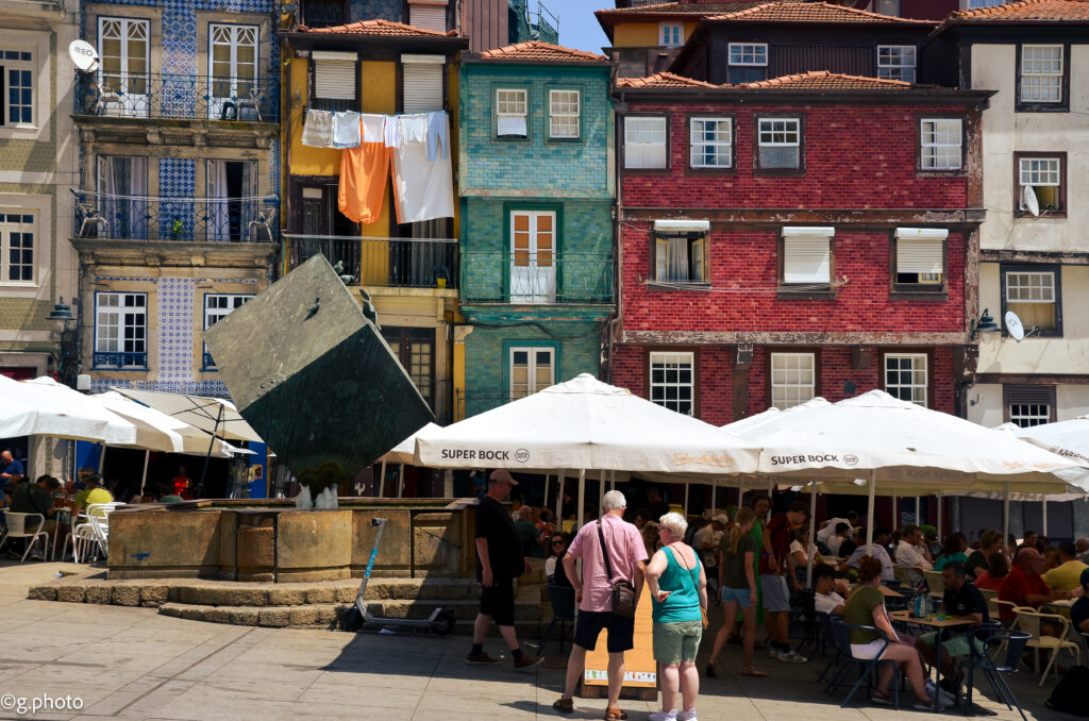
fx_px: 1268
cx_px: 544
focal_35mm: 42
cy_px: 360
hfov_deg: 46.5
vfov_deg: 31.7
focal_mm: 28
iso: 100
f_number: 7.1
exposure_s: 1/640
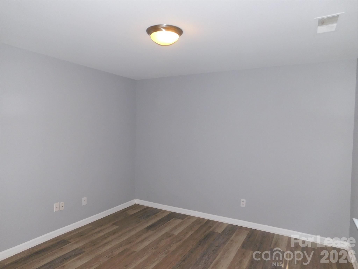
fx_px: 238
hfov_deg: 73.9
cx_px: 179
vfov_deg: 58.9
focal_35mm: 23
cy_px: 134
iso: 200
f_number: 3
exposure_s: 1/30
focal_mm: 4
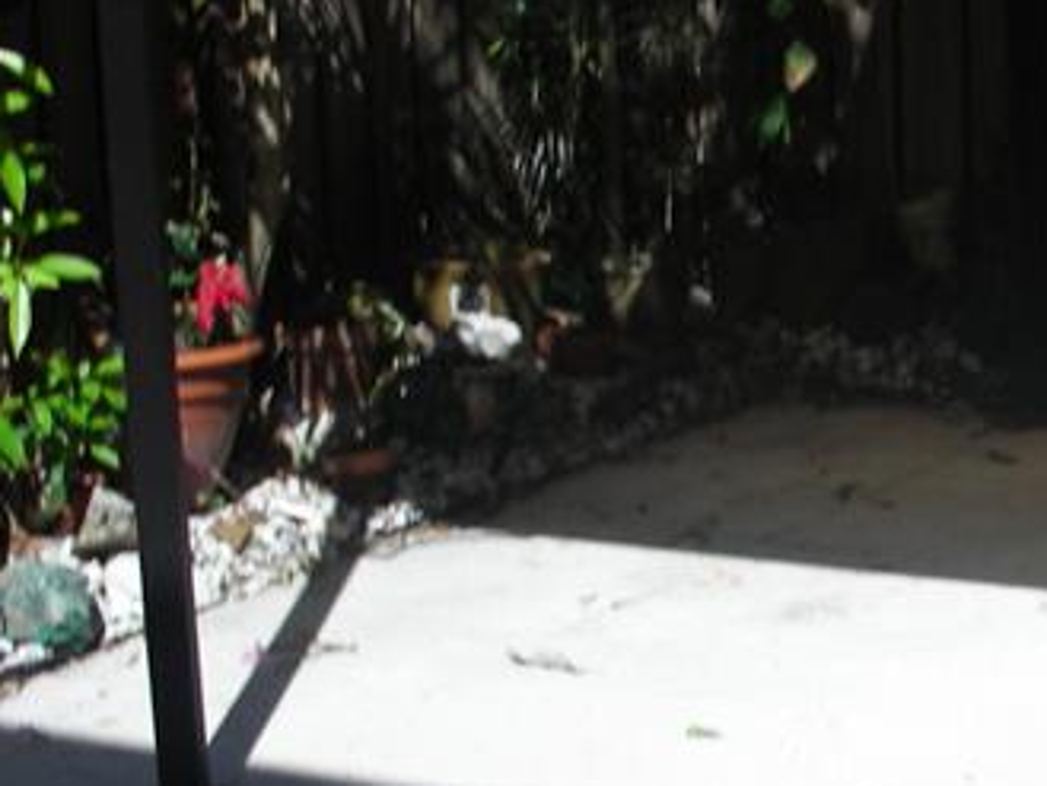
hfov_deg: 17.7
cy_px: 449
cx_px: 1009
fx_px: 3298
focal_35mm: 109
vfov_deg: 13.6
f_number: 8.5
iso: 50
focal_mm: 5.8
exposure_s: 1/90.8
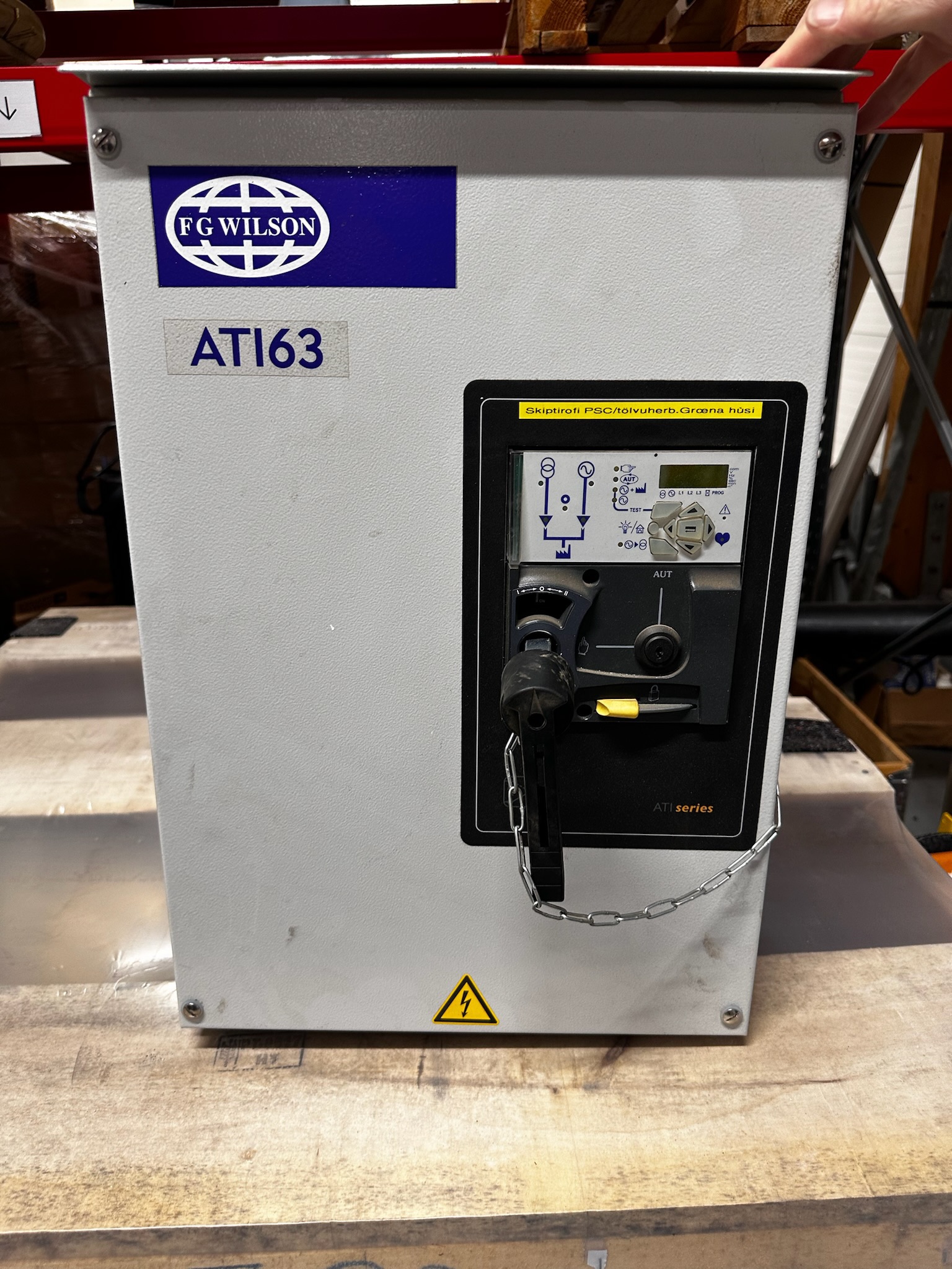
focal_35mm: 24
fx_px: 880
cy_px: 634
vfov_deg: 71.6
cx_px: 476
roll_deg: +1.6
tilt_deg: -20.5
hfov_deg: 56.8
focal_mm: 6.86
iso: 125
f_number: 1.78
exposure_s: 1/50
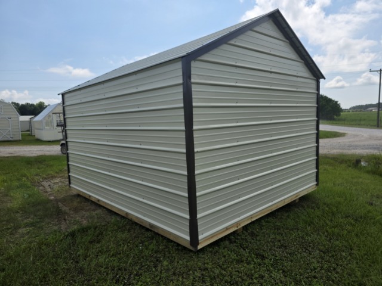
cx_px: 191
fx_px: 254
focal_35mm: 23
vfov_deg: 58.9
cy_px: 143
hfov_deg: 73.9
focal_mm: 6.3
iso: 80
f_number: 1.7
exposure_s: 1/7333
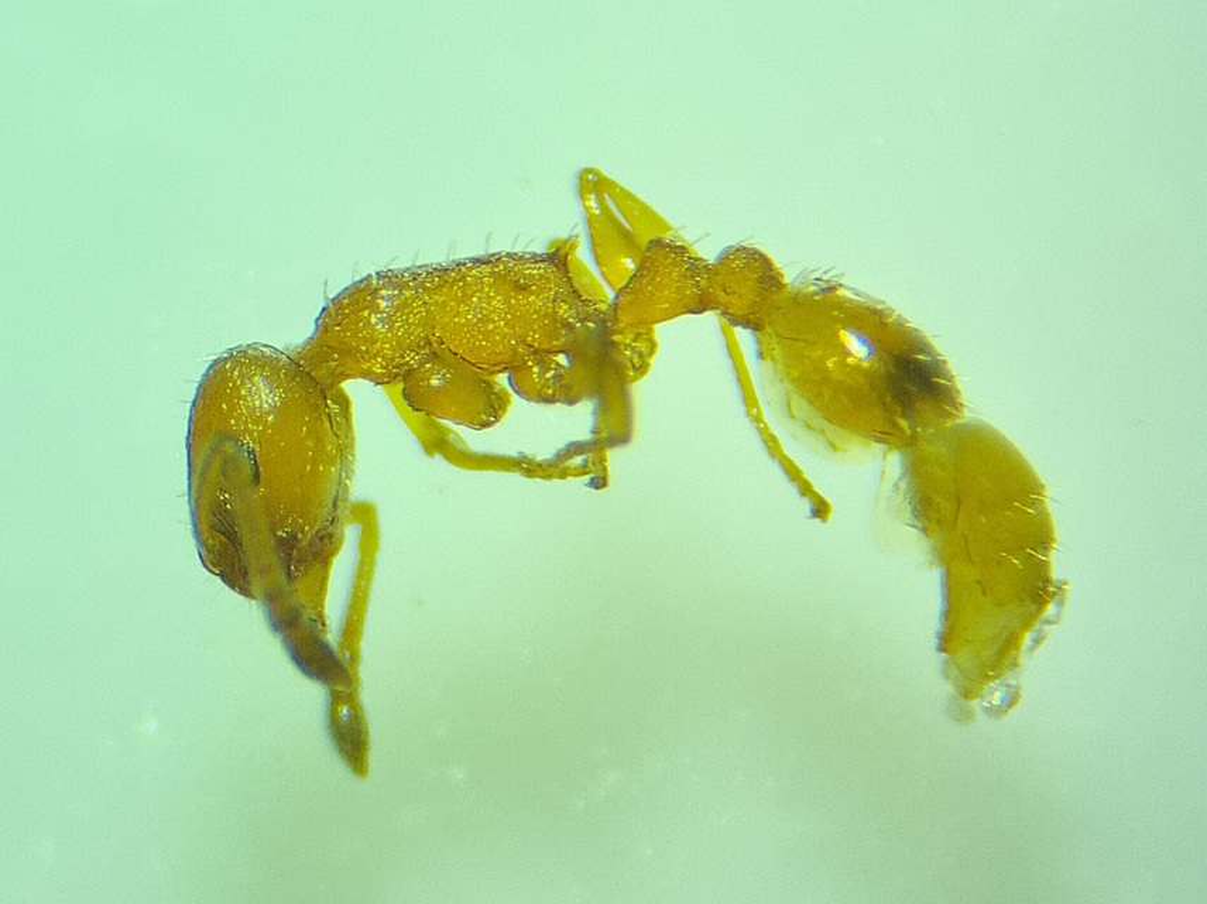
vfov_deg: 51.3
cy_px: 452
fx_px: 941
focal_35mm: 27
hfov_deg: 65.4
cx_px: 604
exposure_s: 1/167
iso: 25
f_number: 2
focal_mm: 5.9
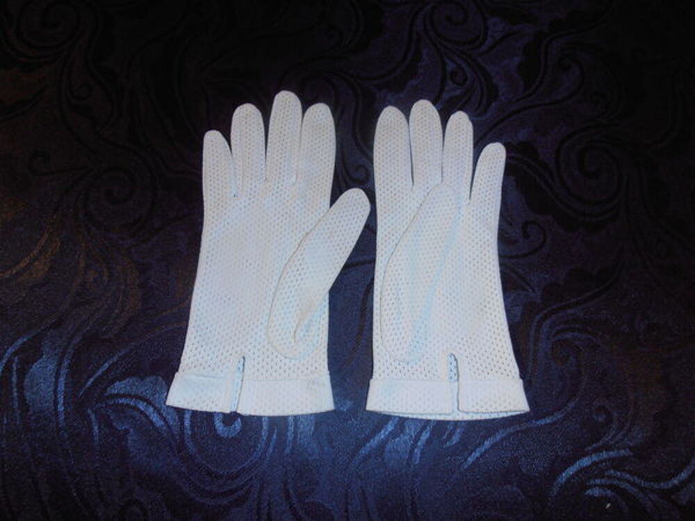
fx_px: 482
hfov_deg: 71.6
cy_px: 260
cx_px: 348
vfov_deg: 56.8
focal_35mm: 24
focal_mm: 4.2
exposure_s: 1/30
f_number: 3
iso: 125
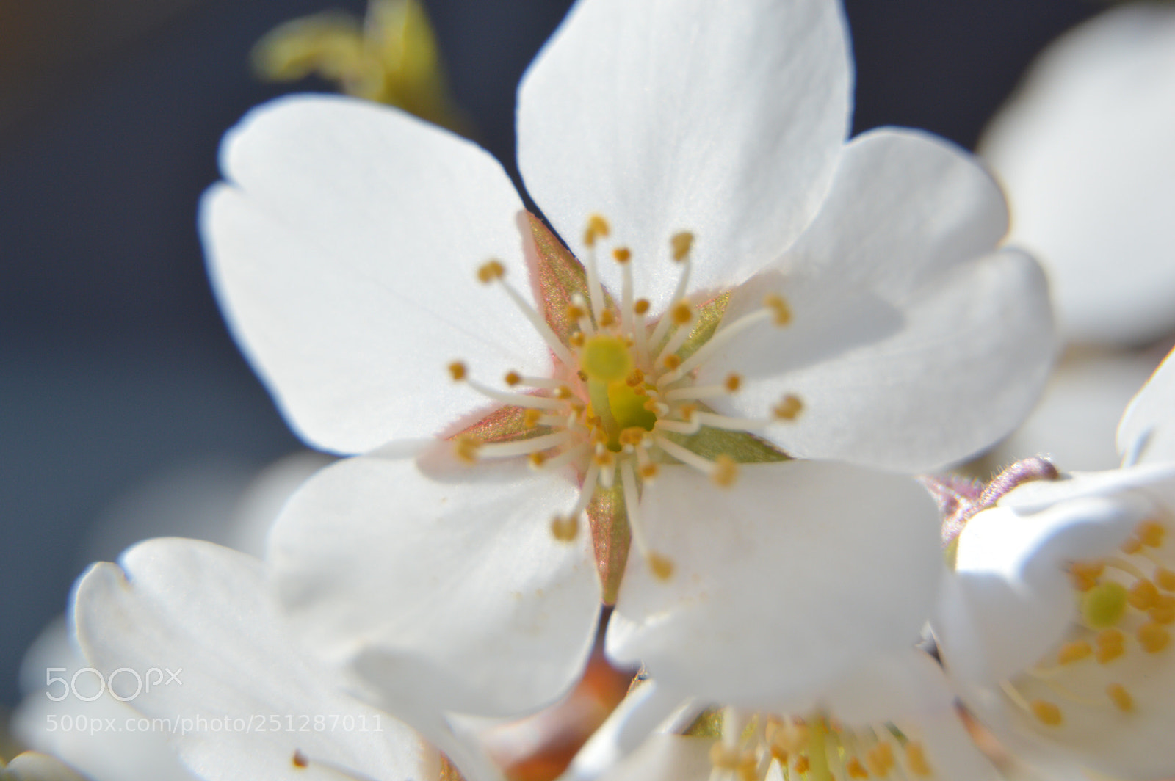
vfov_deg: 8.7
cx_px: 588
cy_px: 390
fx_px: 5136
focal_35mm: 158
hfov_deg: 13.1
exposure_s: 1/200
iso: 200
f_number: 13
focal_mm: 105
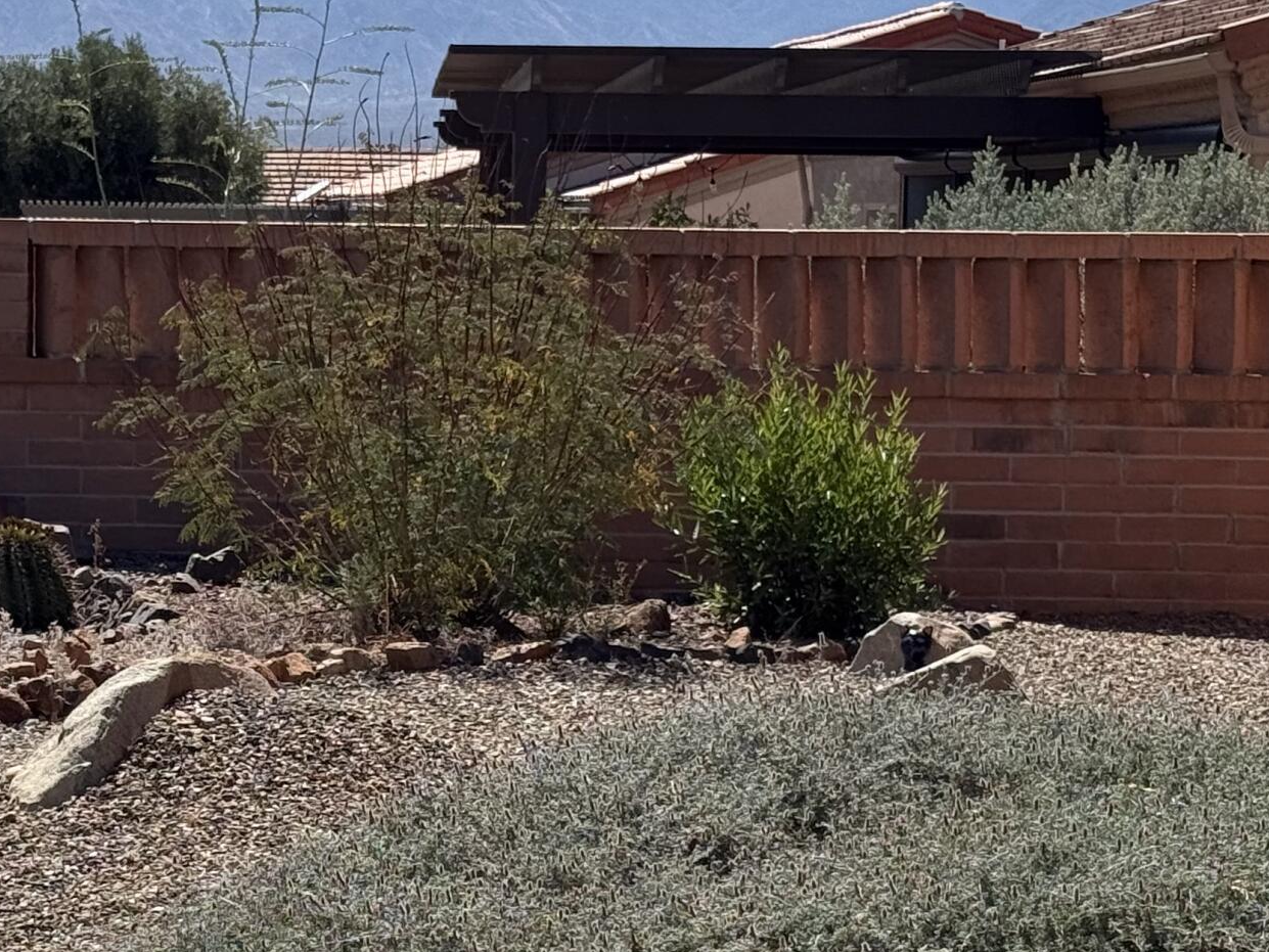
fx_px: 4253
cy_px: 609
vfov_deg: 12.8
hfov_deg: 16.9
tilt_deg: -4.4
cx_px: 346
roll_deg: -1.0
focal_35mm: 116
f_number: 1.78
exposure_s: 1/4878
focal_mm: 6.76
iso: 64
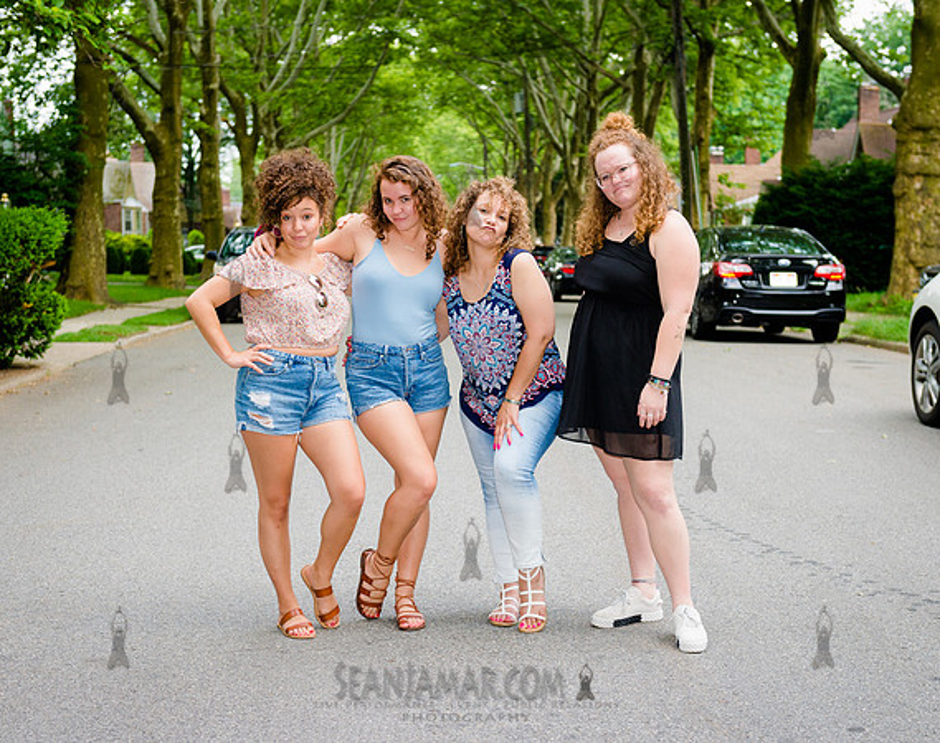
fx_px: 1609
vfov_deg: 26.0
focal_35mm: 58
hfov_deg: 32.6
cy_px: 372
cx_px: 466
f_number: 4
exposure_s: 1/500
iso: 800
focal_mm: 52
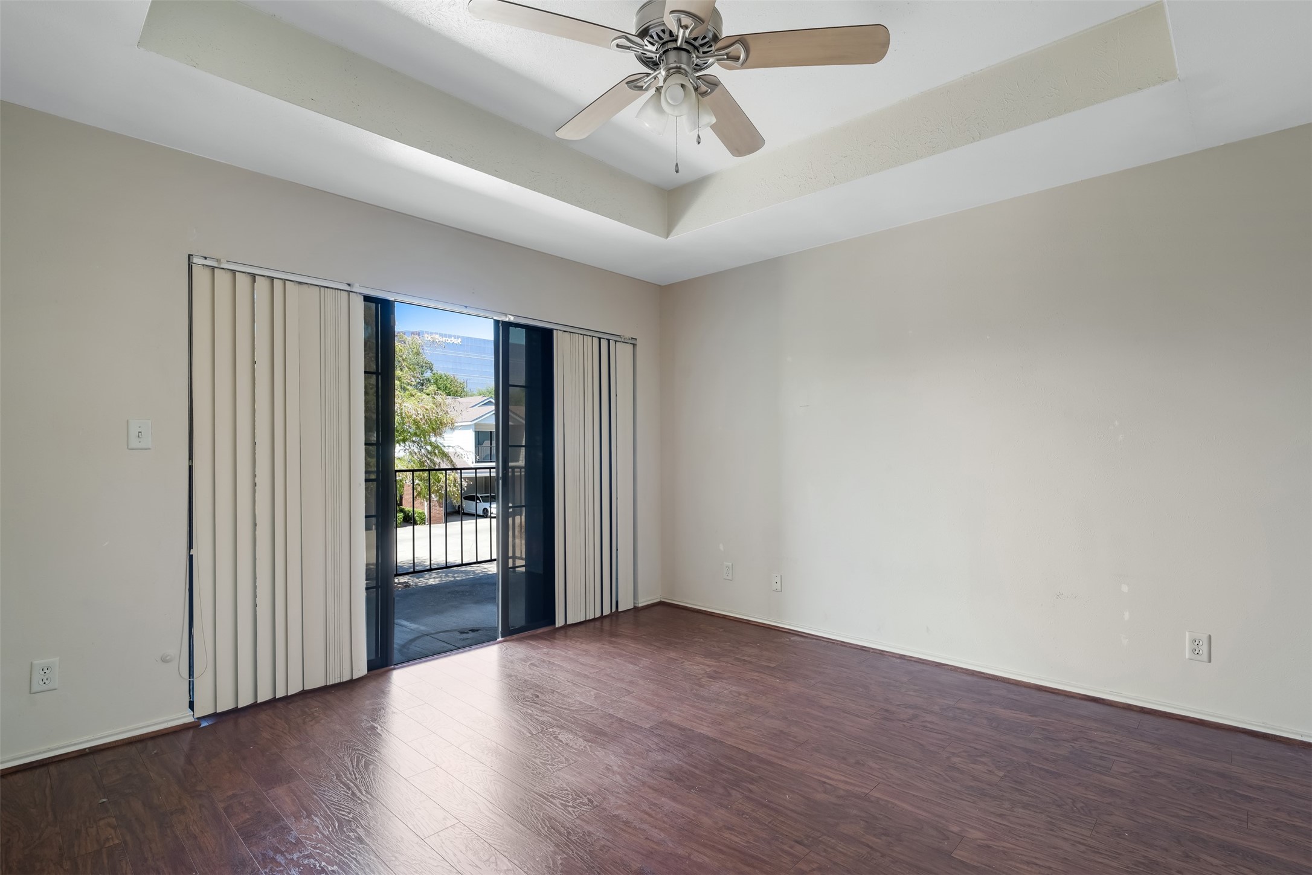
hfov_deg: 96.7
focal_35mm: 16
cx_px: 656
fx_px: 583
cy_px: 438
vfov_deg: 73.7
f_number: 9
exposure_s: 1
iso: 100
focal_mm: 16
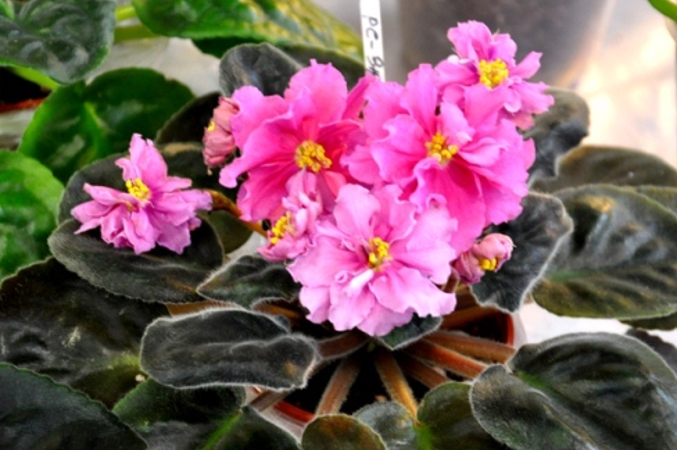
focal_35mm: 148
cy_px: 242
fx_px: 2773
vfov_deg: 9.3
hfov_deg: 13.9
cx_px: 358
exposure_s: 1/30
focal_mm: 75
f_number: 5.3
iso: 1100
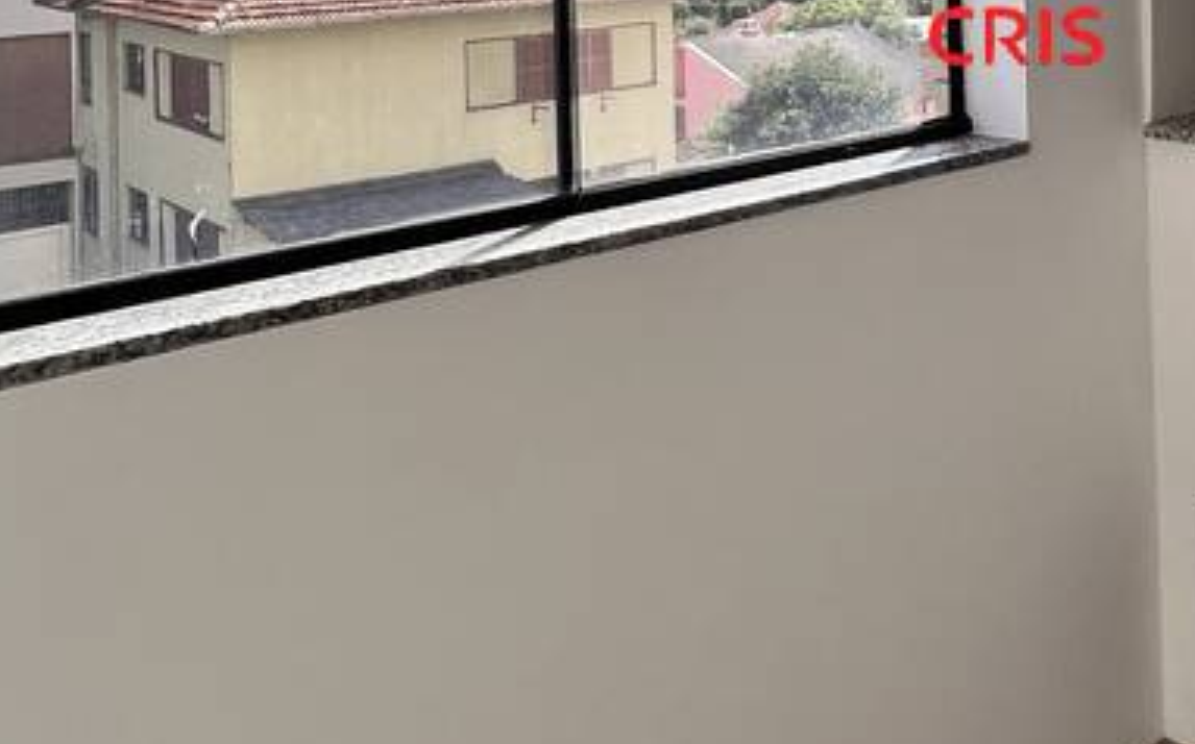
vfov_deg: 28.8
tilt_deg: +0.4
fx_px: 1269
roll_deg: +1.3
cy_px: -125
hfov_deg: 46.4
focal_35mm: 39
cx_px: 1032
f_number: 1.8
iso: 32
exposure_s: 1/419
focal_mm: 1.57
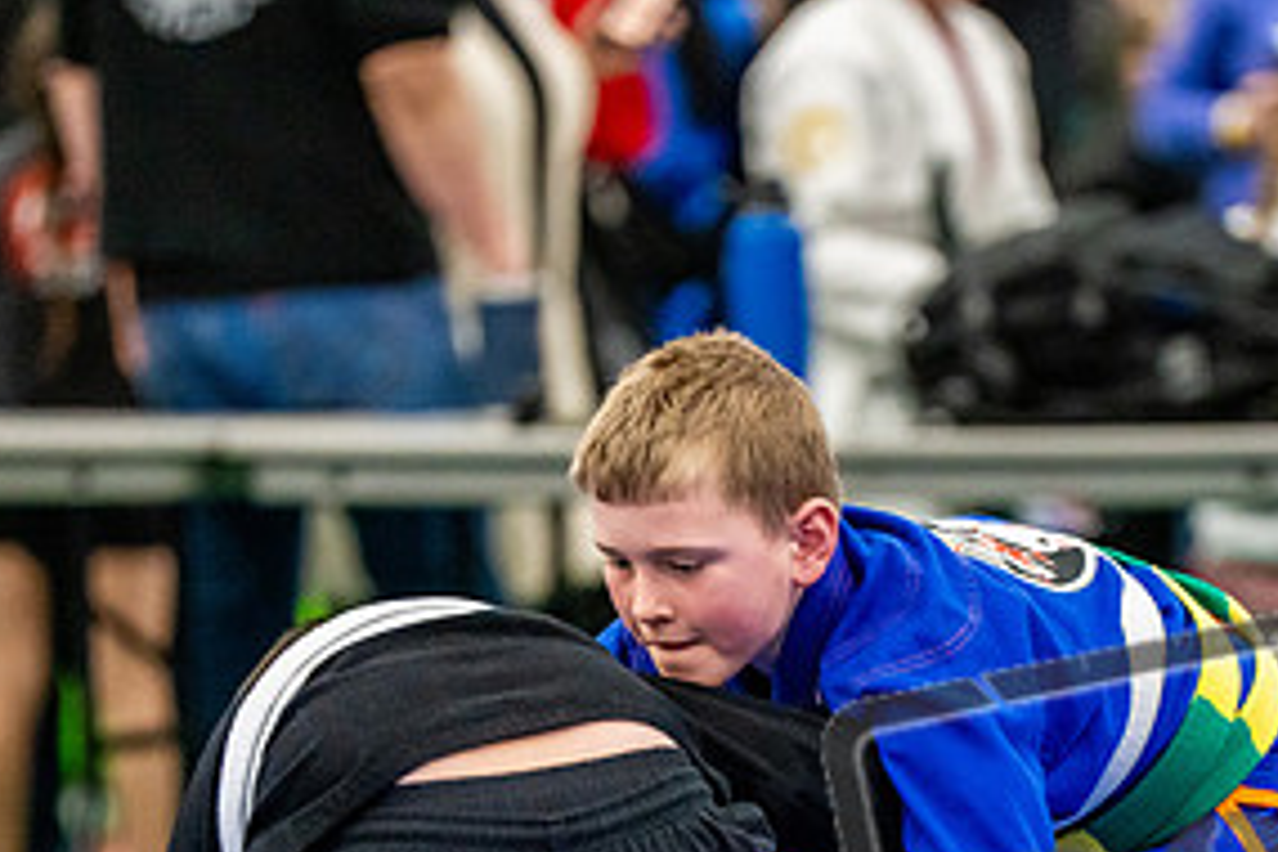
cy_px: 778
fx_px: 14447
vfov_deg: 3.4
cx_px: 834
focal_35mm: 407
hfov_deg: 5.1
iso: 5000
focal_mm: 200
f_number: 2.8
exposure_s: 1/500
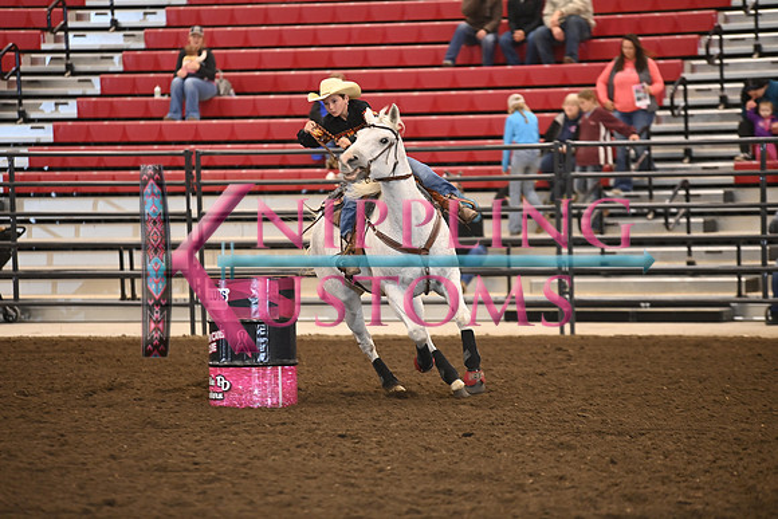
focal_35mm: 200
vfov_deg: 6.9
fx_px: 4323
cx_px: 389
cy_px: 260
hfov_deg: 10.3
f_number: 3.2
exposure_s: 1/250
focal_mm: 200
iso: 1600
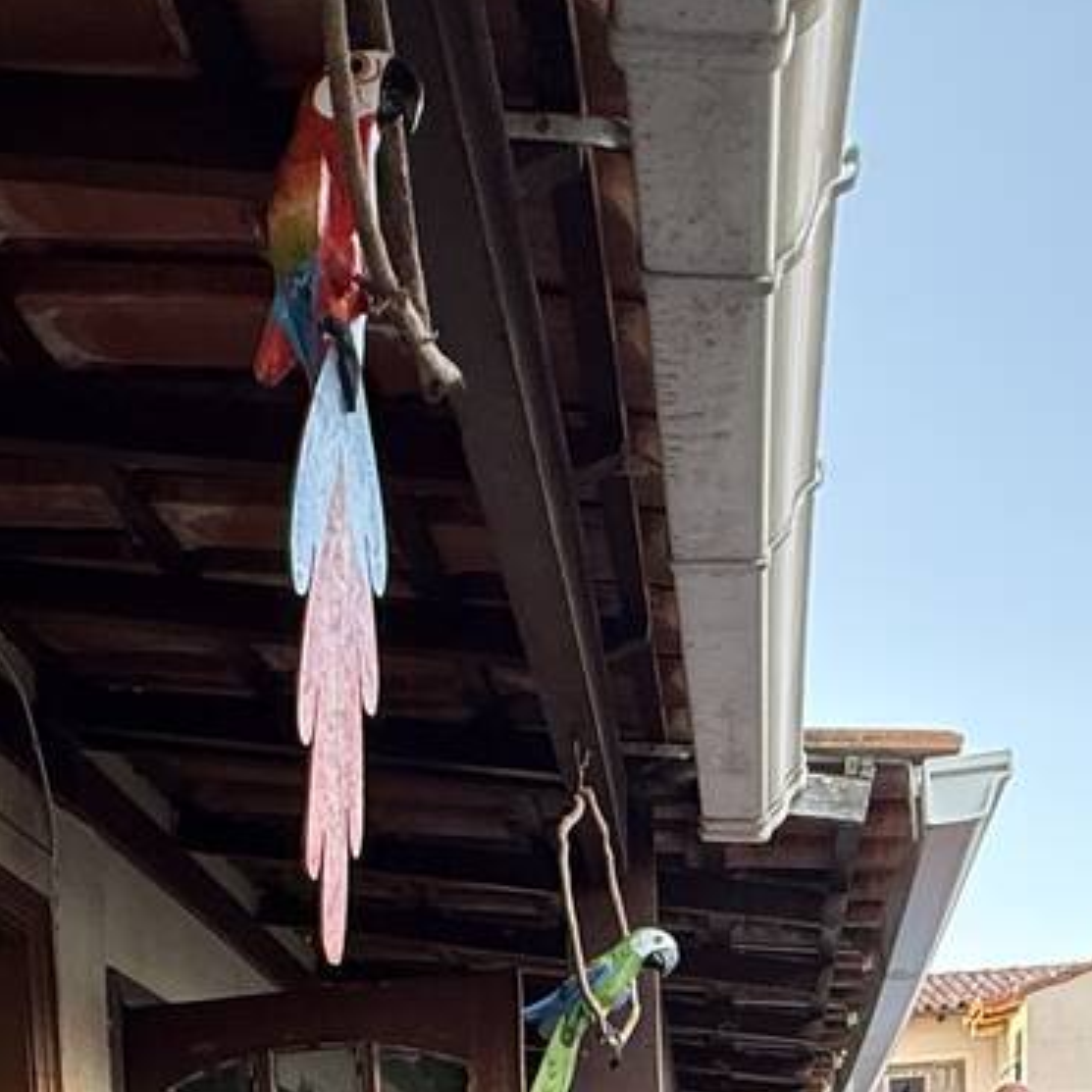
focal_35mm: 48
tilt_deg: -5.1
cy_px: 1554
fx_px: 1713
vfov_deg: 27.1
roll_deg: +2.6
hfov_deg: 35.3
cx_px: 462
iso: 250
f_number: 2.2
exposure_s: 1/120
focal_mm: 2.22
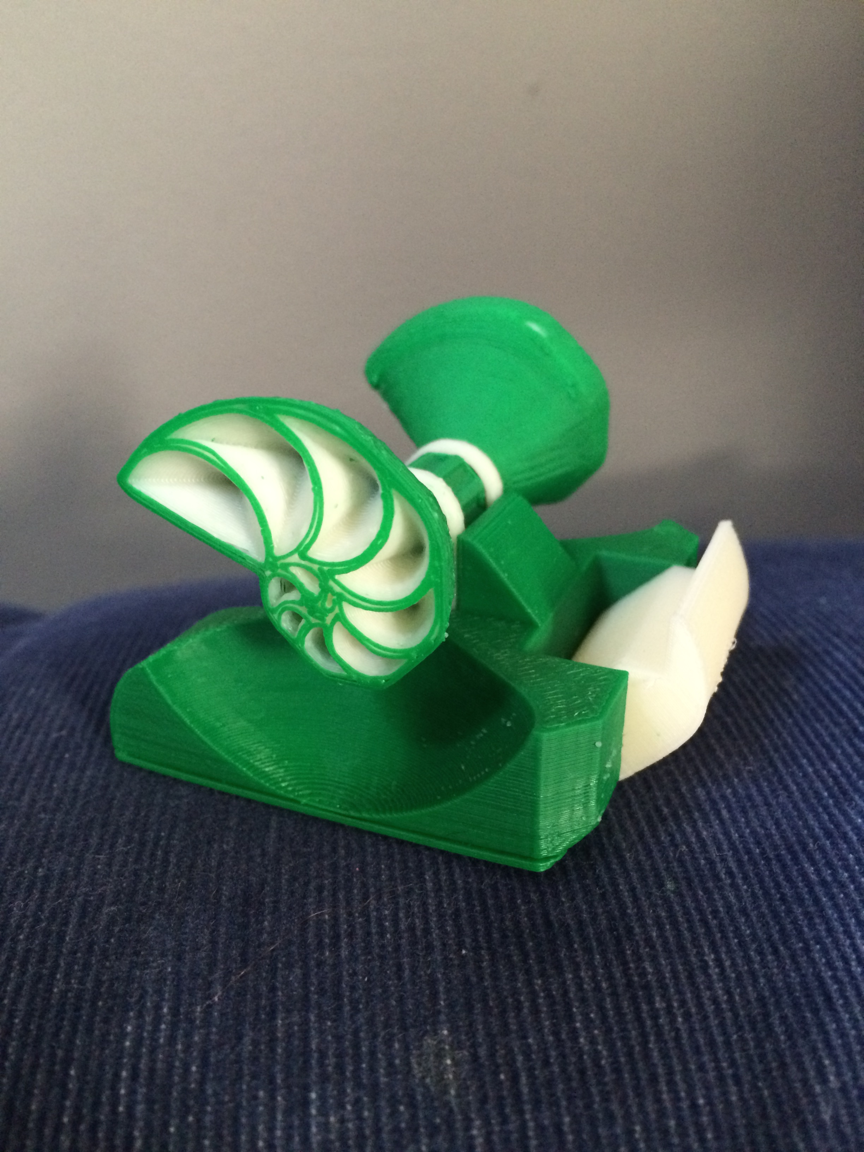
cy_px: 576
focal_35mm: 29
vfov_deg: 61.7
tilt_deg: -22.3
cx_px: 432
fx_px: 965
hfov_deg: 48.2
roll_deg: +0.1
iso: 320
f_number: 2.2
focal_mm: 4.15
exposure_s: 1/15
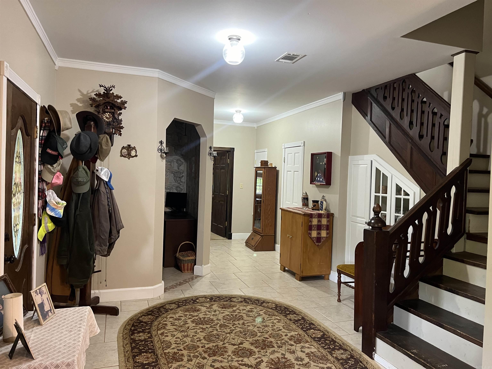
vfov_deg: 53.1
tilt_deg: -2.0
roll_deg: -1.6
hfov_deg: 67.3
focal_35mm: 26
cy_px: 184
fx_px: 370
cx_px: 246
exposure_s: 1/60
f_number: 1.5
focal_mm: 5.7
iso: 400
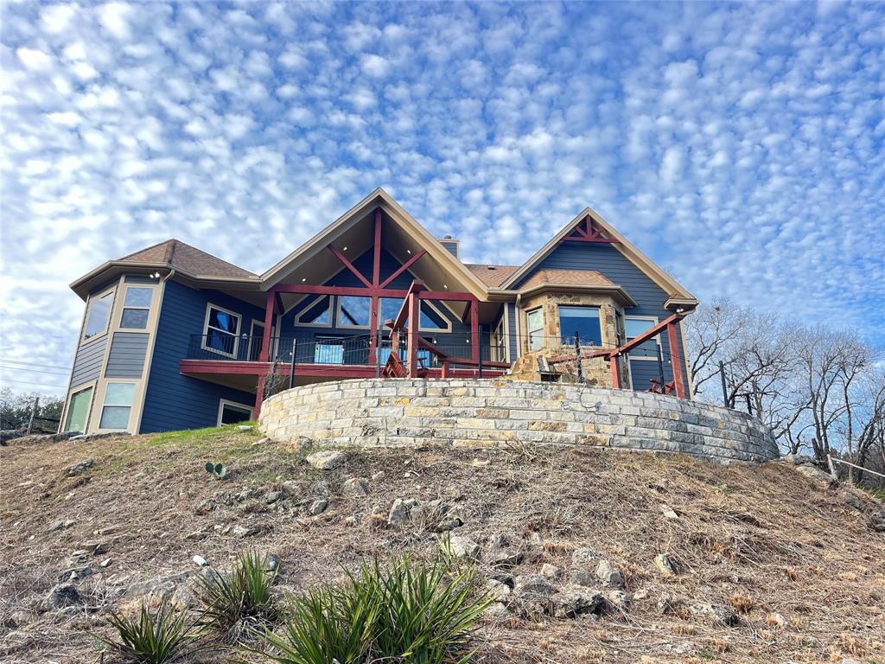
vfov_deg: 54.9
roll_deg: +0.2
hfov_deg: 69.4
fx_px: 639
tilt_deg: +21.6
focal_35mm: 25
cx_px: 442
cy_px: 332
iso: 32
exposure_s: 1/264
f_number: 1.6
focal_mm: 5.1
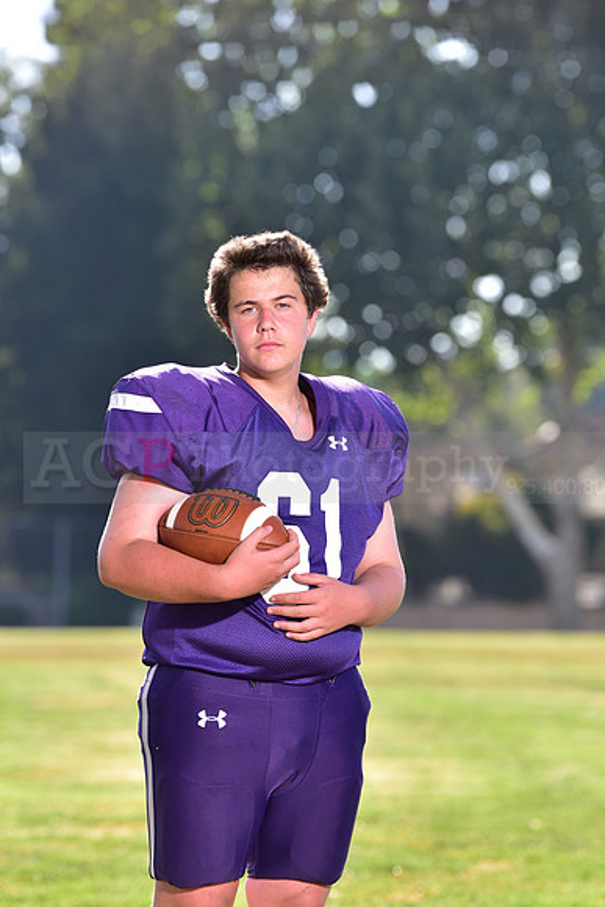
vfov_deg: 10.3
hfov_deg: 6.9
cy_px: 454
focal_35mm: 200
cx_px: 302
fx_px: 5038
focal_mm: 200
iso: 100
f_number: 5
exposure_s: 1/250
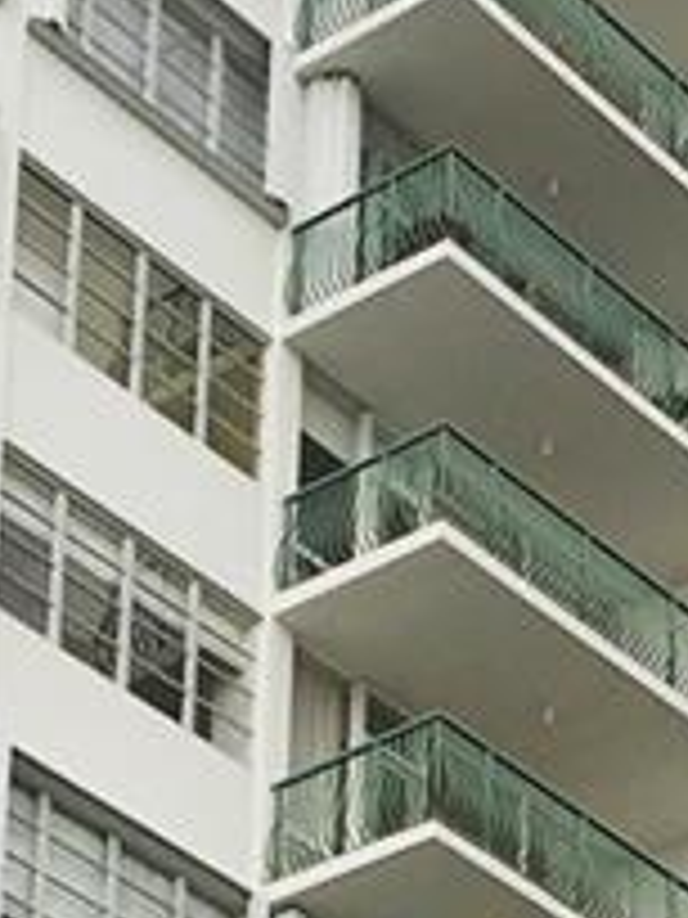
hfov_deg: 8.7
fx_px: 4532
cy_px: 1750
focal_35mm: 171
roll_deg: -0.9
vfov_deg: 10.7
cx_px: 495
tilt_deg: +21.7
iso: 25
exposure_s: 1/191
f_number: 2.2
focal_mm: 4.15
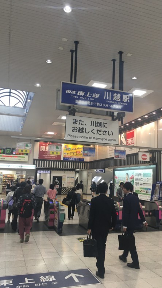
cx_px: 92
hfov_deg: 36.6
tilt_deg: +6.2
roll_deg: +0.6
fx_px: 245
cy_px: 144
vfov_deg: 61.0
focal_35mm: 32
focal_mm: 4.15
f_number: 2.2
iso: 25
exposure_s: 1/30
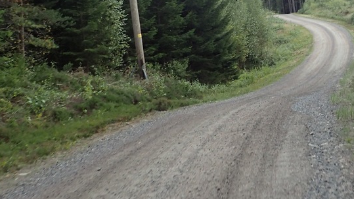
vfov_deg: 17.2
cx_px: 346
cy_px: 23
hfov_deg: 28.8
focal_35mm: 69
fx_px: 648
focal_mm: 4.5
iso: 100
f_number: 2.8
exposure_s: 1/250
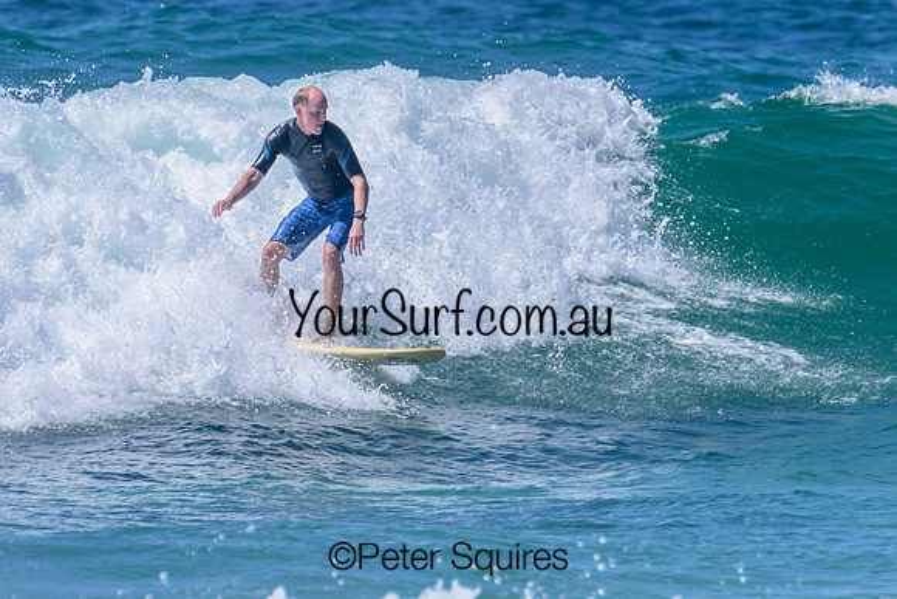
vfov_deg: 1.3
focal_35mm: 1087
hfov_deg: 1.9
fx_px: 27085
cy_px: 271
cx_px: 309
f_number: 16
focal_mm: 800
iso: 900
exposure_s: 1/2000
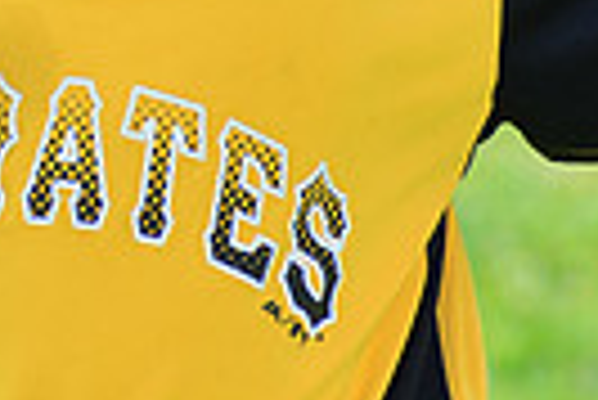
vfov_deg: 1.6
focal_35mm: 873
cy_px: -272
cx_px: 153
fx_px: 14517
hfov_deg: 2.4
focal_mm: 200
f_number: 8
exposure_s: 1/200
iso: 200
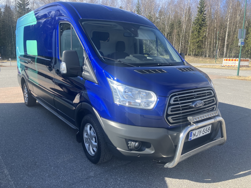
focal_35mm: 28
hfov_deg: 63.4
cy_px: 94
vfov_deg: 49.7
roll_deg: +0.5
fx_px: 203
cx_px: 126
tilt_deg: -9.9
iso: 32
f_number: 1.8
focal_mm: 3.99
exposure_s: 1/552
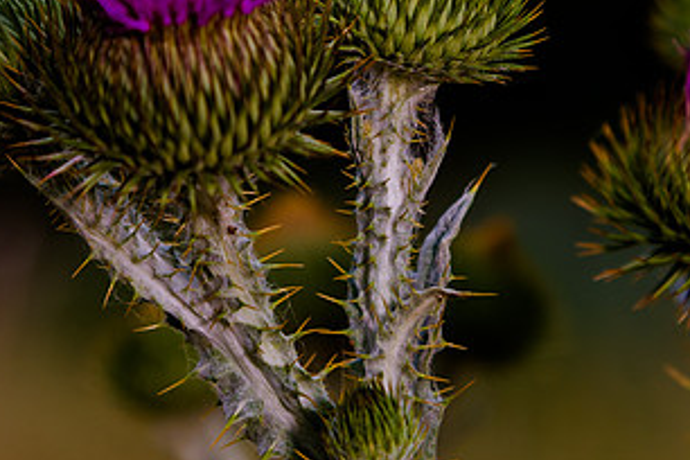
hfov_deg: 7.6
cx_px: 356
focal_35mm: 270
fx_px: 5175
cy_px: 16
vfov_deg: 5.1
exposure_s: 1/250
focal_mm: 120
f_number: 5.6
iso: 800
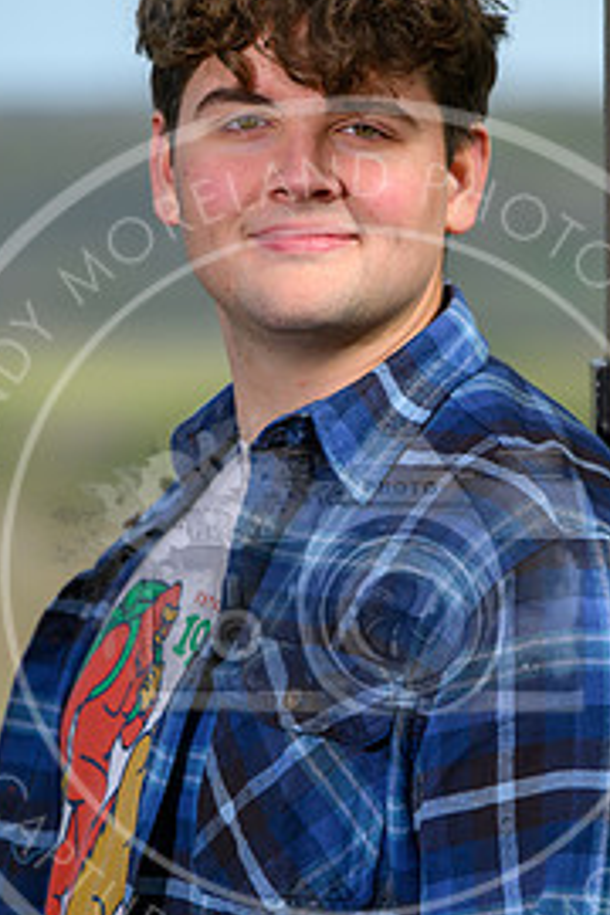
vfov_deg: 8.0
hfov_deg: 5.3
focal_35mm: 258
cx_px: 349
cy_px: 573
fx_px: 6557
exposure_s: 1/4000
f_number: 3.2
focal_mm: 155
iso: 160
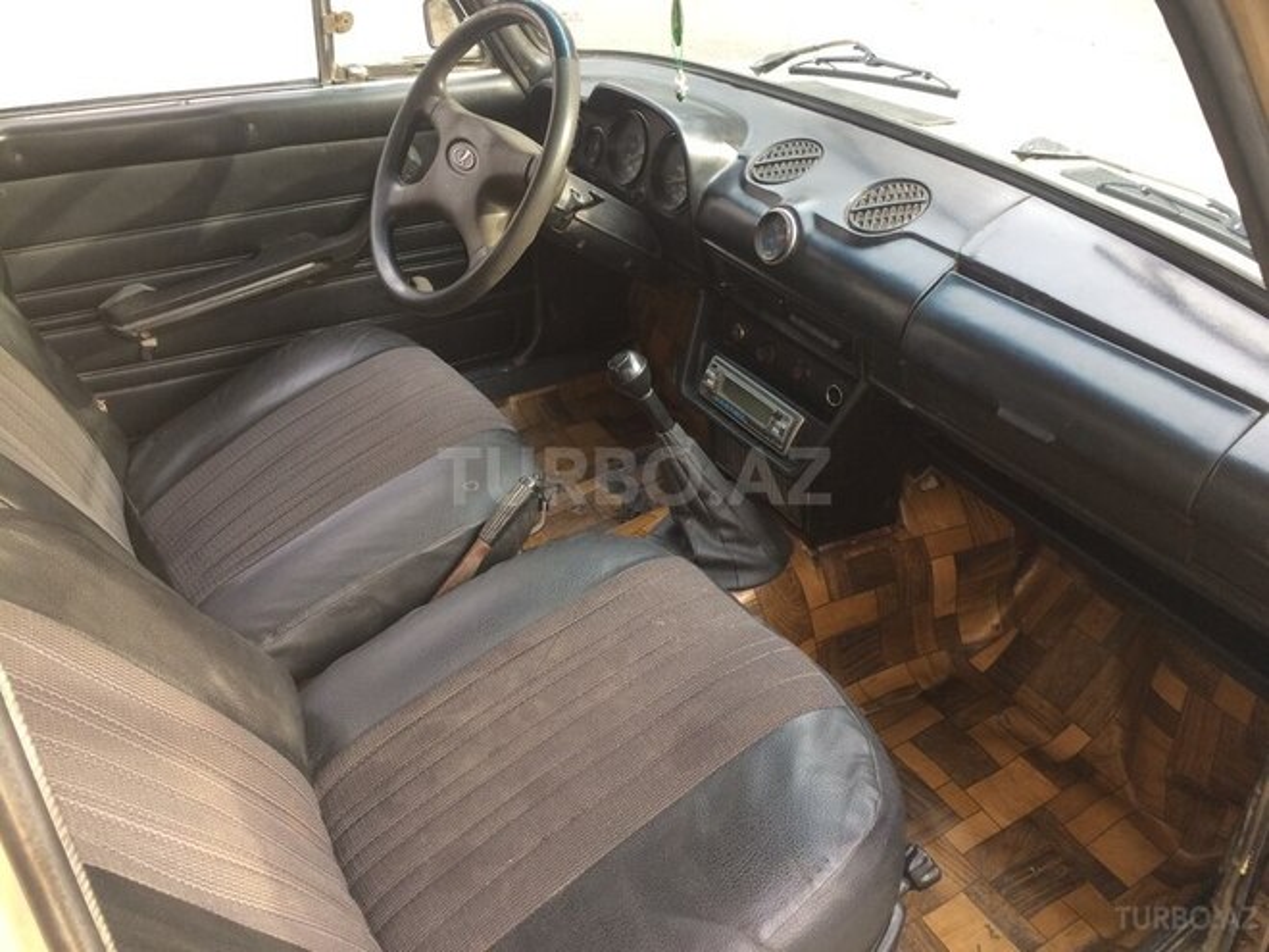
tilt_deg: -32.9
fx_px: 1063
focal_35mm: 29
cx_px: 634
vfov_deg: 48.2
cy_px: 476
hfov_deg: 61.7
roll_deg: +3.5
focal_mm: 4.15
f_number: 2.2
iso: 40
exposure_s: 1/33
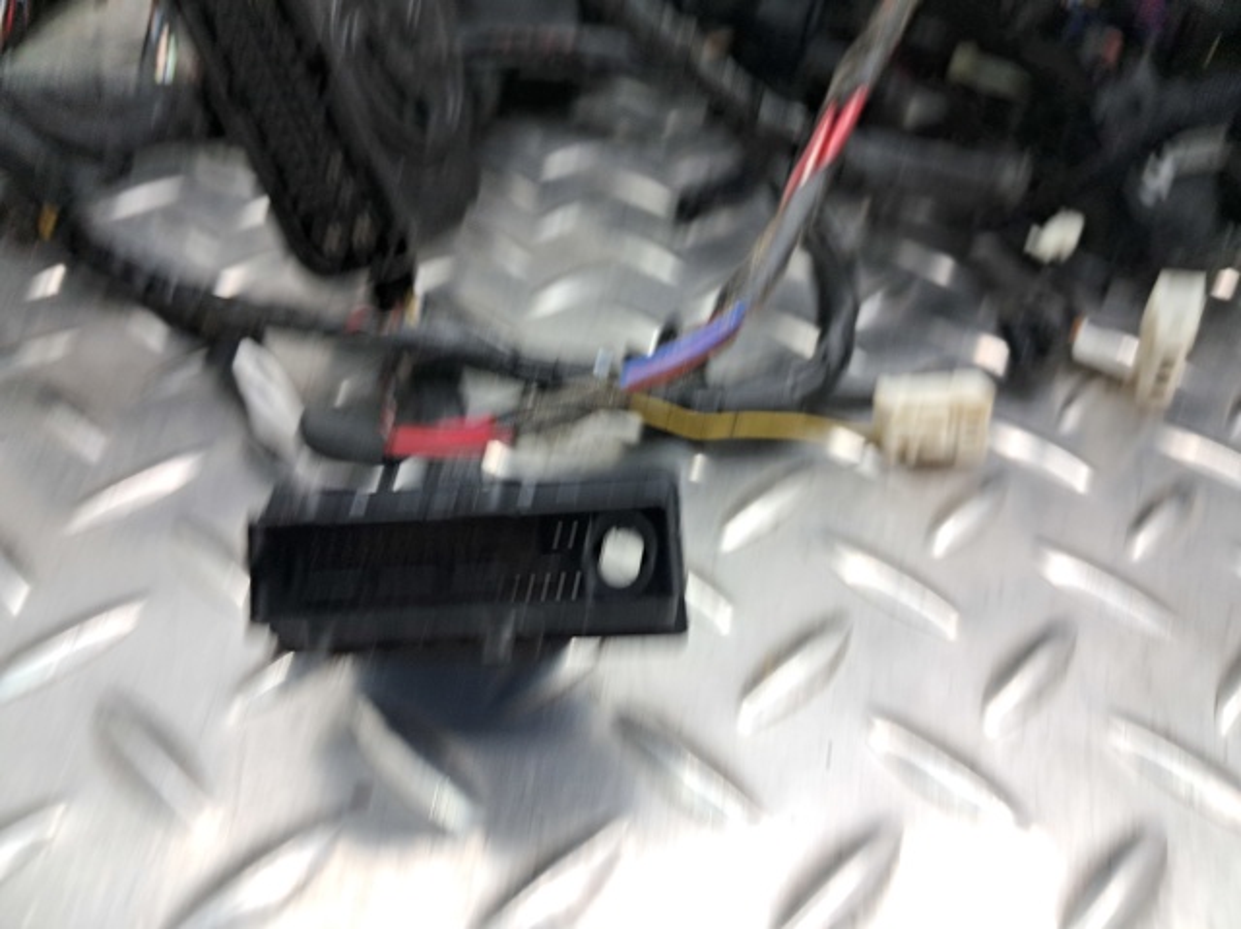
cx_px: 620
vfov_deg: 51.3
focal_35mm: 27
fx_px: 967
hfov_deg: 65.4
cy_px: 464
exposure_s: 1/50
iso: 125
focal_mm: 4
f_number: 1.8
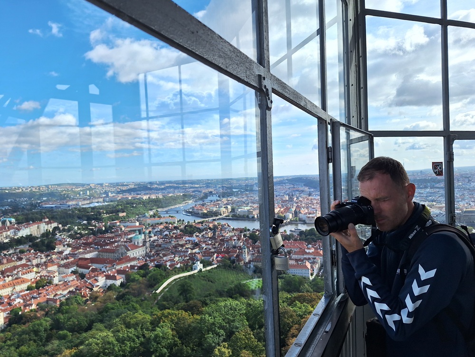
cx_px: 238
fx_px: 316
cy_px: 178
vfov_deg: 58.9
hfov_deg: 73.9
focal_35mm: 23
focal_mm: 5.54
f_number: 1.8
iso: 40
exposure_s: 1/1942
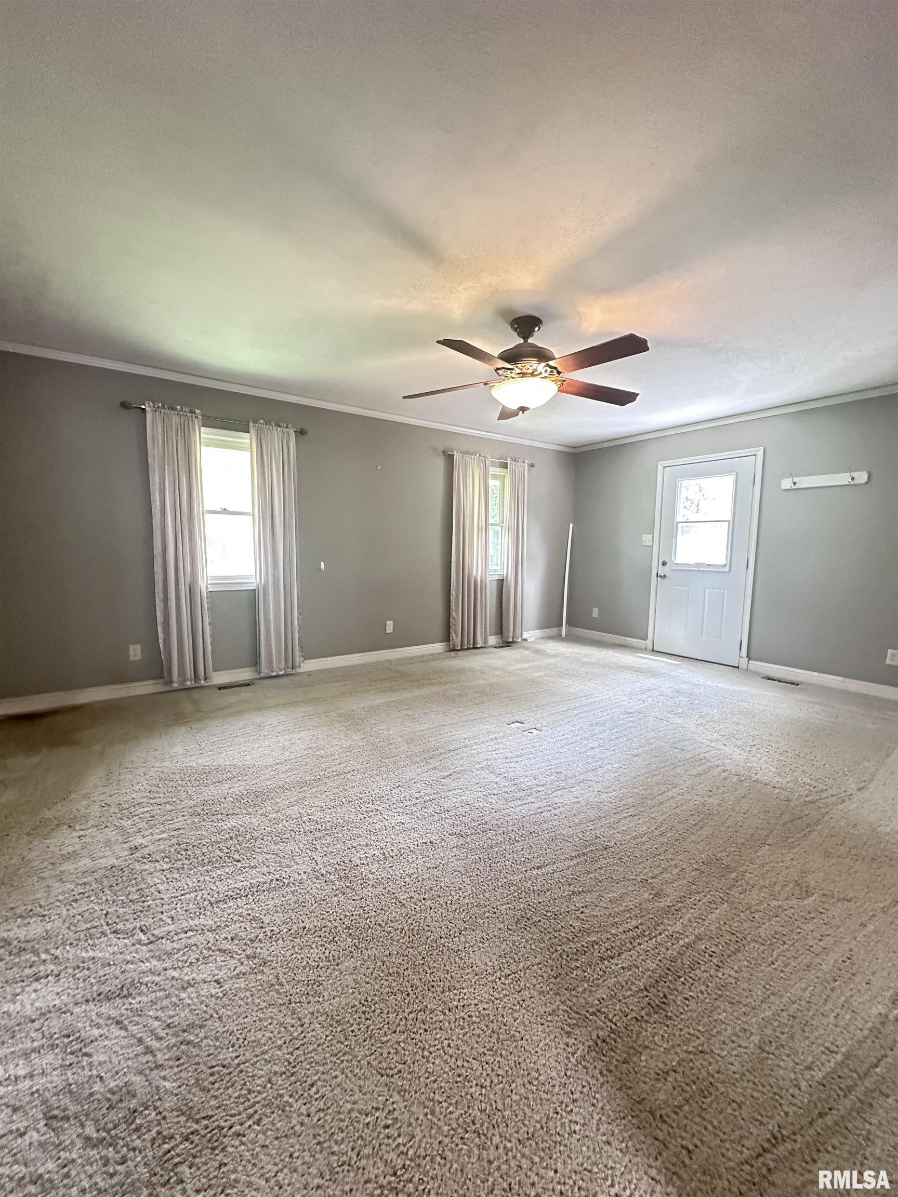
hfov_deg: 85.7
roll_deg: +0.9
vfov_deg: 102.1
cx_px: 449
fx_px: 484
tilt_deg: -3.7
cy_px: 598
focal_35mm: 14
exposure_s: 1/60
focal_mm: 2.22
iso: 1000
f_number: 2.2
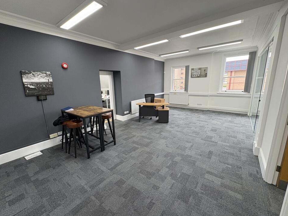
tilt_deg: -11.2
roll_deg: +2.3
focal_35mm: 15
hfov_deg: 98.1
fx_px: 125
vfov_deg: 81.7
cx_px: 137
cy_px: 109
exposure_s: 1/100
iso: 160
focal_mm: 2.22
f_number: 2.2
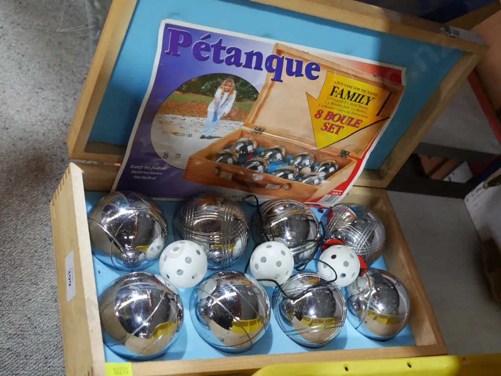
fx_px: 695
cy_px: 188
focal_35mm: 48
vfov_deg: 30.3
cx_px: 250
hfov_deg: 39.6
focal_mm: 24
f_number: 5.2
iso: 1000
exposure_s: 1/60
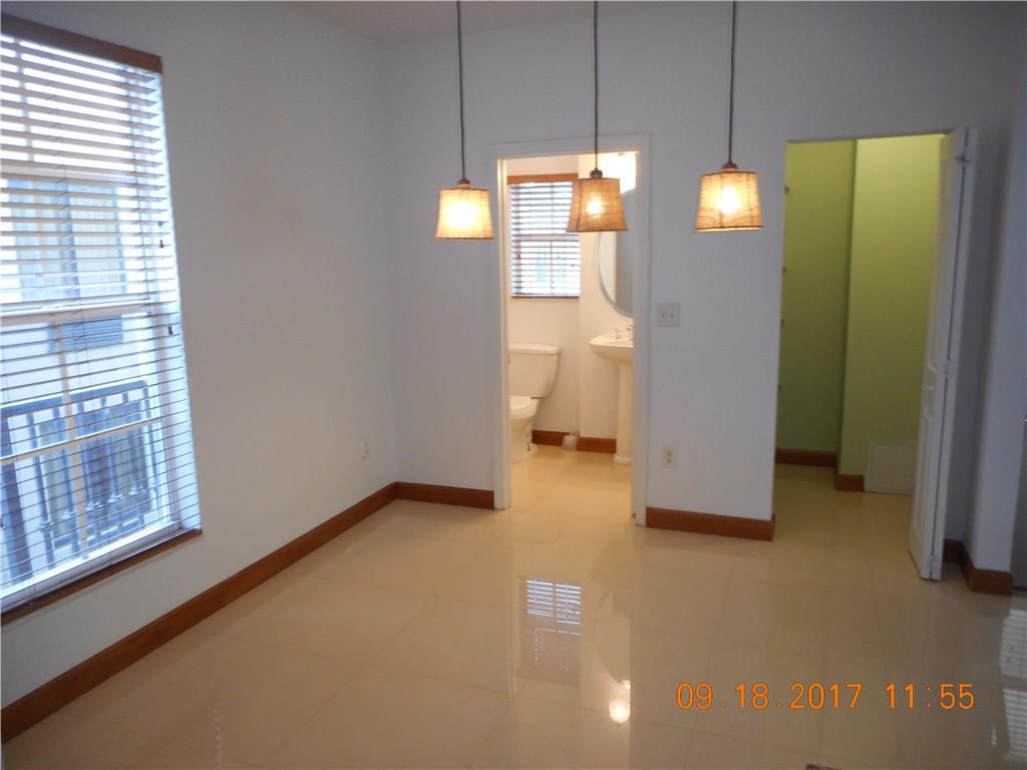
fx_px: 742
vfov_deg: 54.9
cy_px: 385
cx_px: 514
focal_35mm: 25
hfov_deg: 69.4
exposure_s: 1/30
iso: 220
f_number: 3.7
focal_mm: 4.5
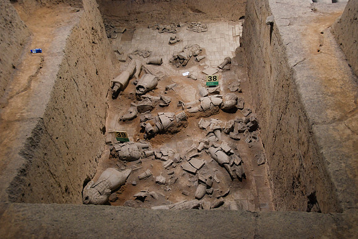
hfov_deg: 49.5
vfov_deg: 34.3
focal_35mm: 39
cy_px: 120
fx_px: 388
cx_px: 179
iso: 800
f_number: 4
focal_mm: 26
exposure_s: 1/10
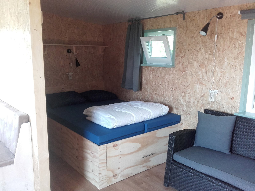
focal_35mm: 31
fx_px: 228
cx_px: 128
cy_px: 96
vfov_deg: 45.4
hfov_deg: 58.4
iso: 70
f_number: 2.2
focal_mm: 3.31
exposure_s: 1/50
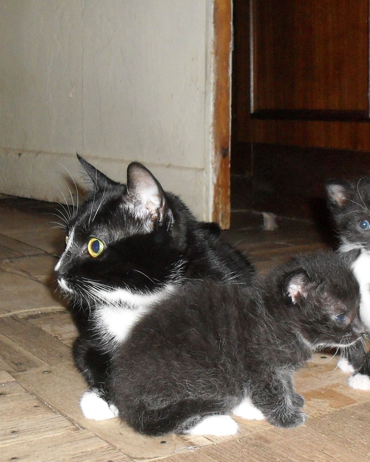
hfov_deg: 25.8
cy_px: 235
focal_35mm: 59
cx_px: 205
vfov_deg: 32.0
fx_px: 808
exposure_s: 1/45
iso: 200
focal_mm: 6.3
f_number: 2.8
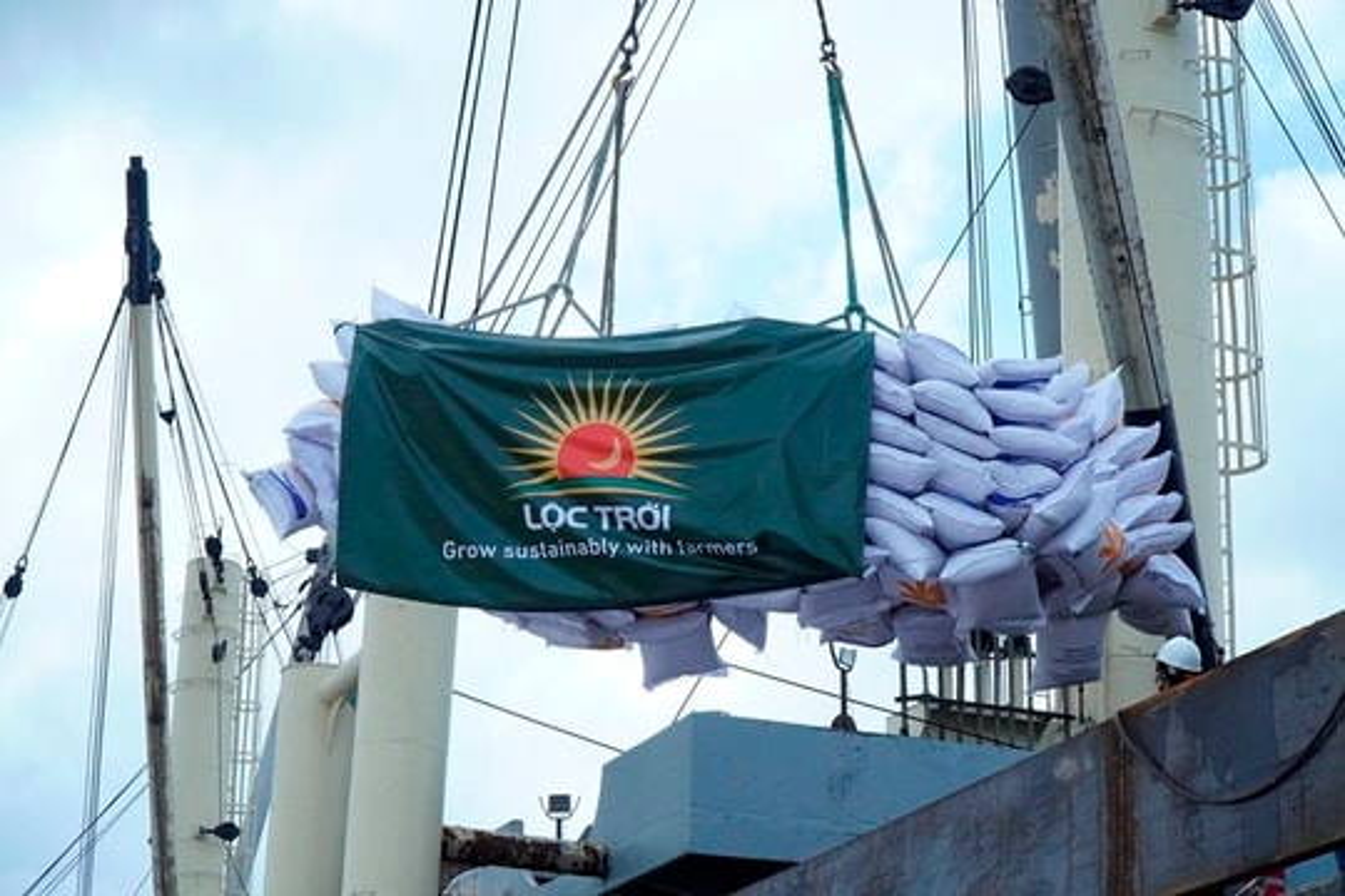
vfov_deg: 20.2
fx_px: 2522
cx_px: 672
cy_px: 448
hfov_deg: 29.9
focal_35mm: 68
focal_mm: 45
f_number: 11
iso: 4000
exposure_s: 1/4000
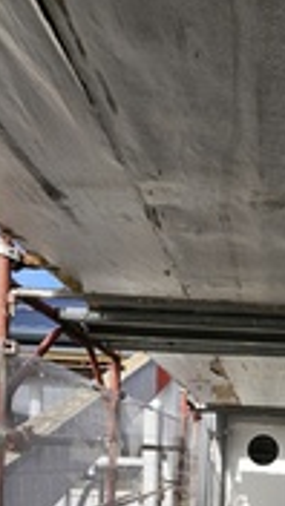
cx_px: 282
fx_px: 390
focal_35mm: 29
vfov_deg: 55.0
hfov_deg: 36.3
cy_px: 477
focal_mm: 1.7
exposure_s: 1/682
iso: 32
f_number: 2.2
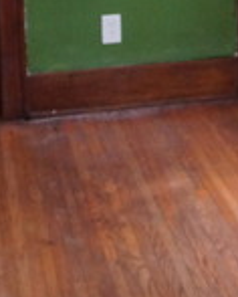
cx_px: 121
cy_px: -108
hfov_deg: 15.7
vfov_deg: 18.0
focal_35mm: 98
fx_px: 861
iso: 3200
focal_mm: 16
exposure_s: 1/160
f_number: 3.5
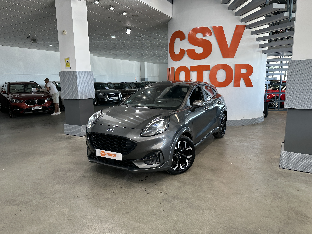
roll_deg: +0.4
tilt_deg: -10.1
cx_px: 156
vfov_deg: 56.8
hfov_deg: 71.6
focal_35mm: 24
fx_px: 216
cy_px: 117
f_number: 1.78
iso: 80
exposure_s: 1/100
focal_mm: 6.86
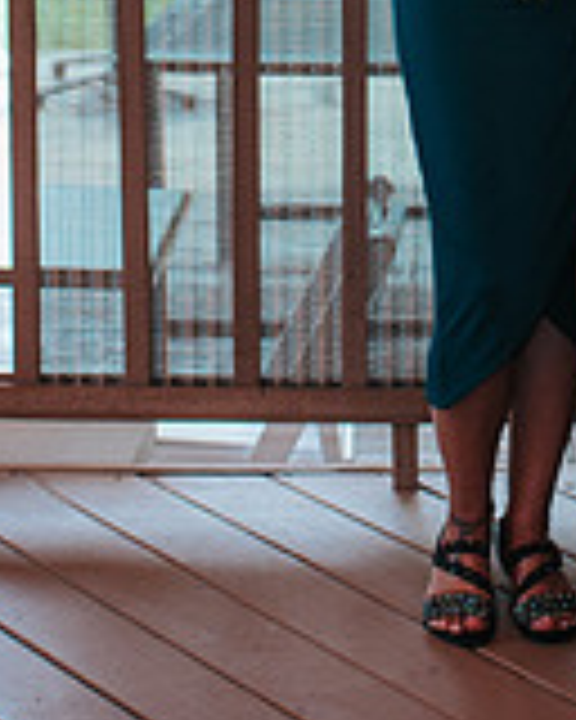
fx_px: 3196
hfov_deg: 10.2
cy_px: -245
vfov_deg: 12.4
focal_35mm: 150
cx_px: 640
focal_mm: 35
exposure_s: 1/200
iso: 200
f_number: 3.2
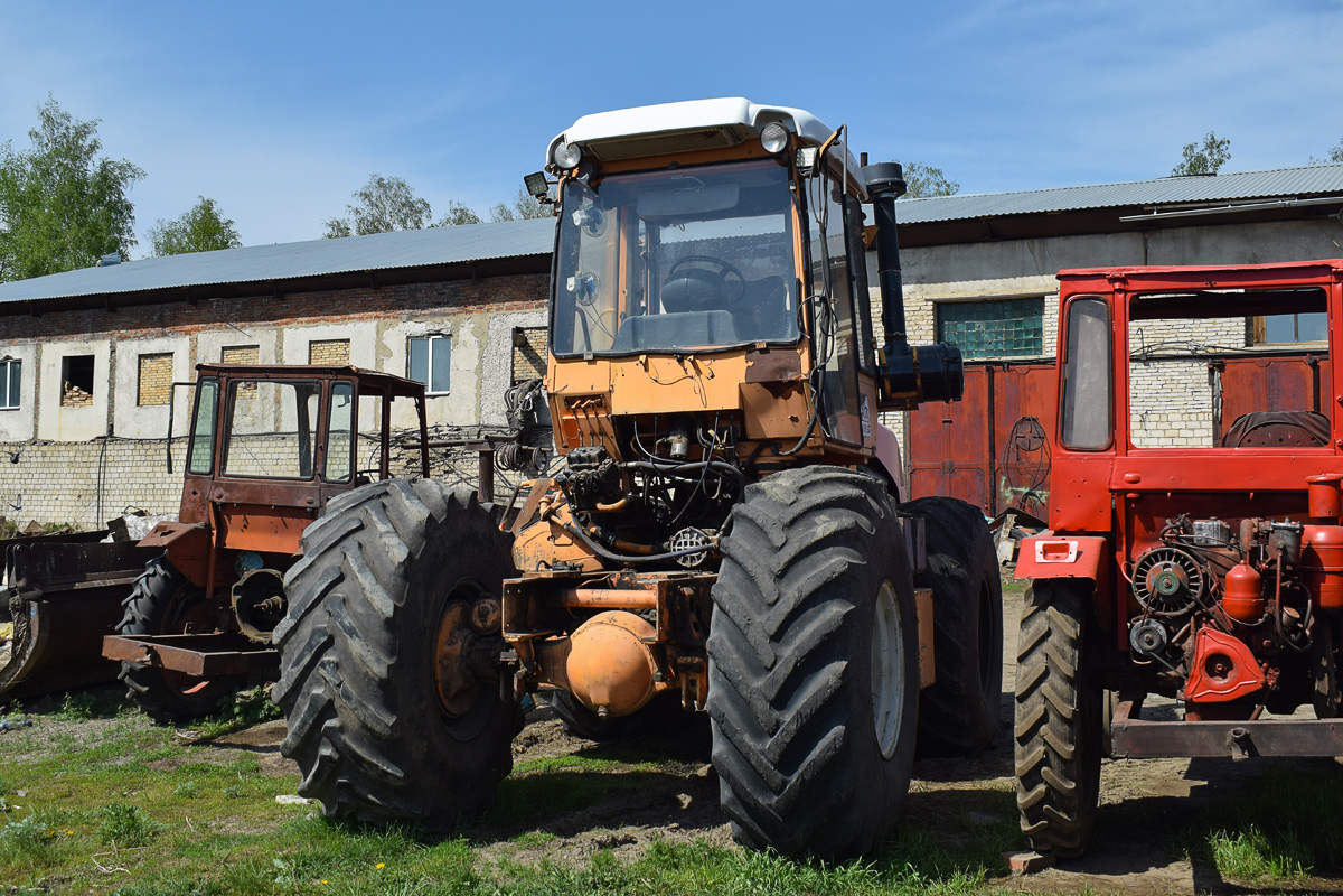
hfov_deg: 51.3
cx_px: 672
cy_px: 448
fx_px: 1399
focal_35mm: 38
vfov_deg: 35.5
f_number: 7.1
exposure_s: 1/1000
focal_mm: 25
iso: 200
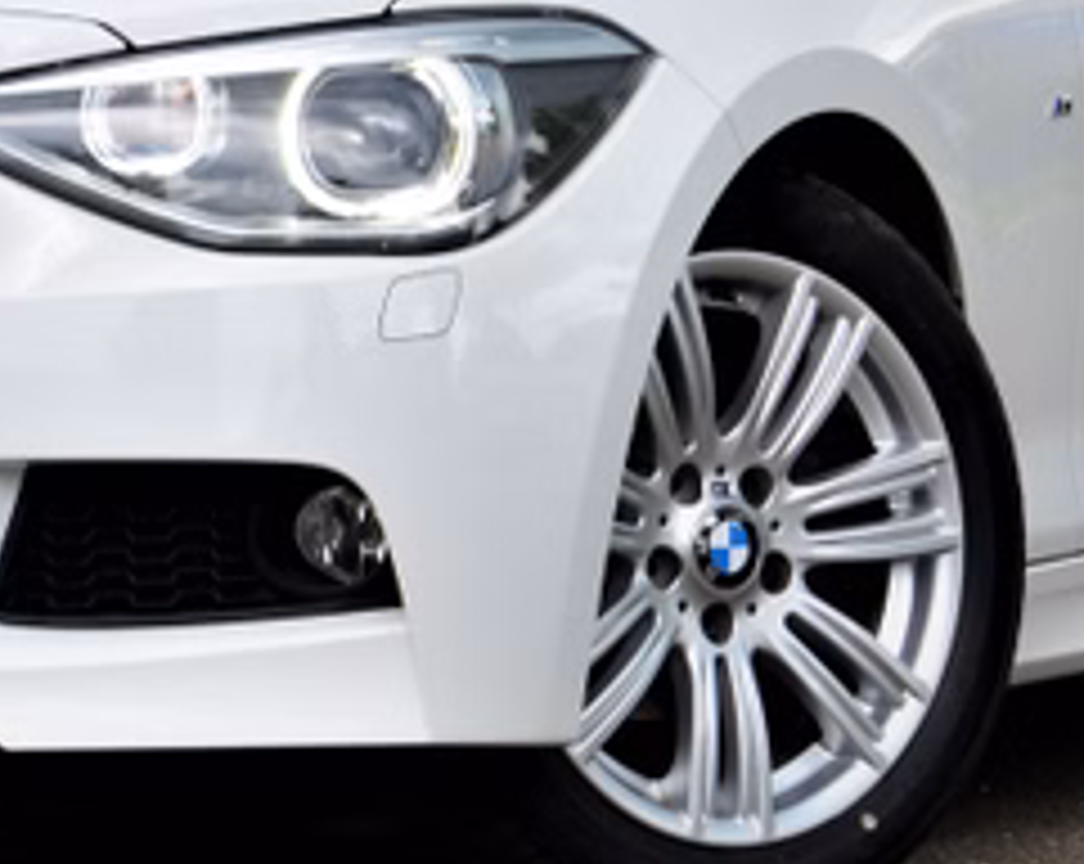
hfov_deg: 8.0
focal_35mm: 243
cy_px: 112
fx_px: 7783
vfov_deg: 6.3
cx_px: 243
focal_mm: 52
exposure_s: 1/60
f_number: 10
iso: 250
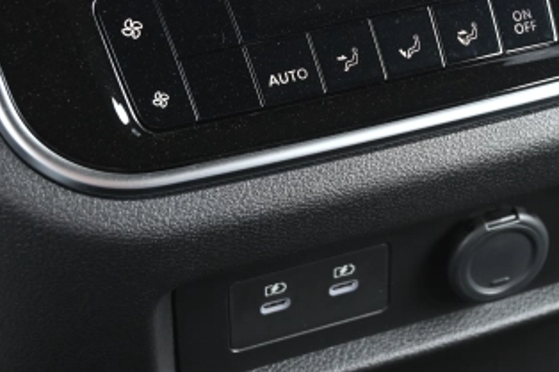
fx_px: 1518
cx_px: 374
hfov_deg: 20.8
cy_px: 108
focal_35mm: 98
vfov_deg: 13.9
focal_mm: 41
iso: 1000
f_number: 5.6
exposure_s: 1/125
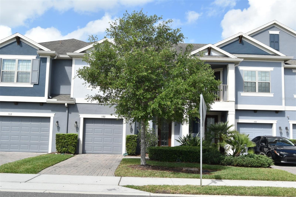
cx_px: 148
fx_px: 296
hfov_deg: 53.1
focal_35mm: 36
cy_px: 98
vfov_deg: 36.9
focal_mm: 24
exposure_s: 1/320
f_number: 9
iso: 200
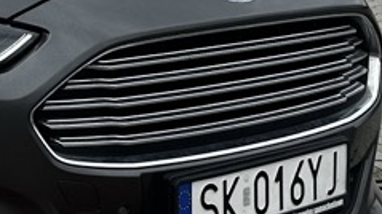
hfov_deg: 14.2
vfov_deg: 8.4
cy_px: -131
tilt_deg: -5.5
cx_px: -216
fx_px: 1417
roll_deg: -0.2
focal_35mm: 140
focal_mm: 6.86
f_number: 1.78
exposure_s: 1/3356
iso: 80
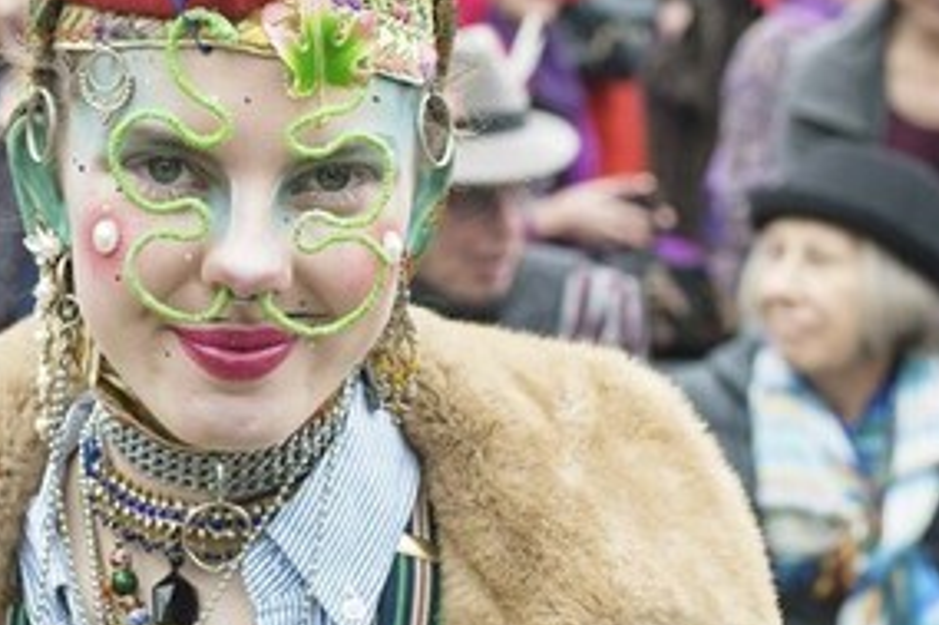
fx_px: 2346
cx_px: 304
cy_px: 266
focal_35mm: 90
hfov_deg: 22.5
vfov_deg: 15.2
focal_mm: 35
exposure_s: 1/500
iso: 400
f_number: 3.5
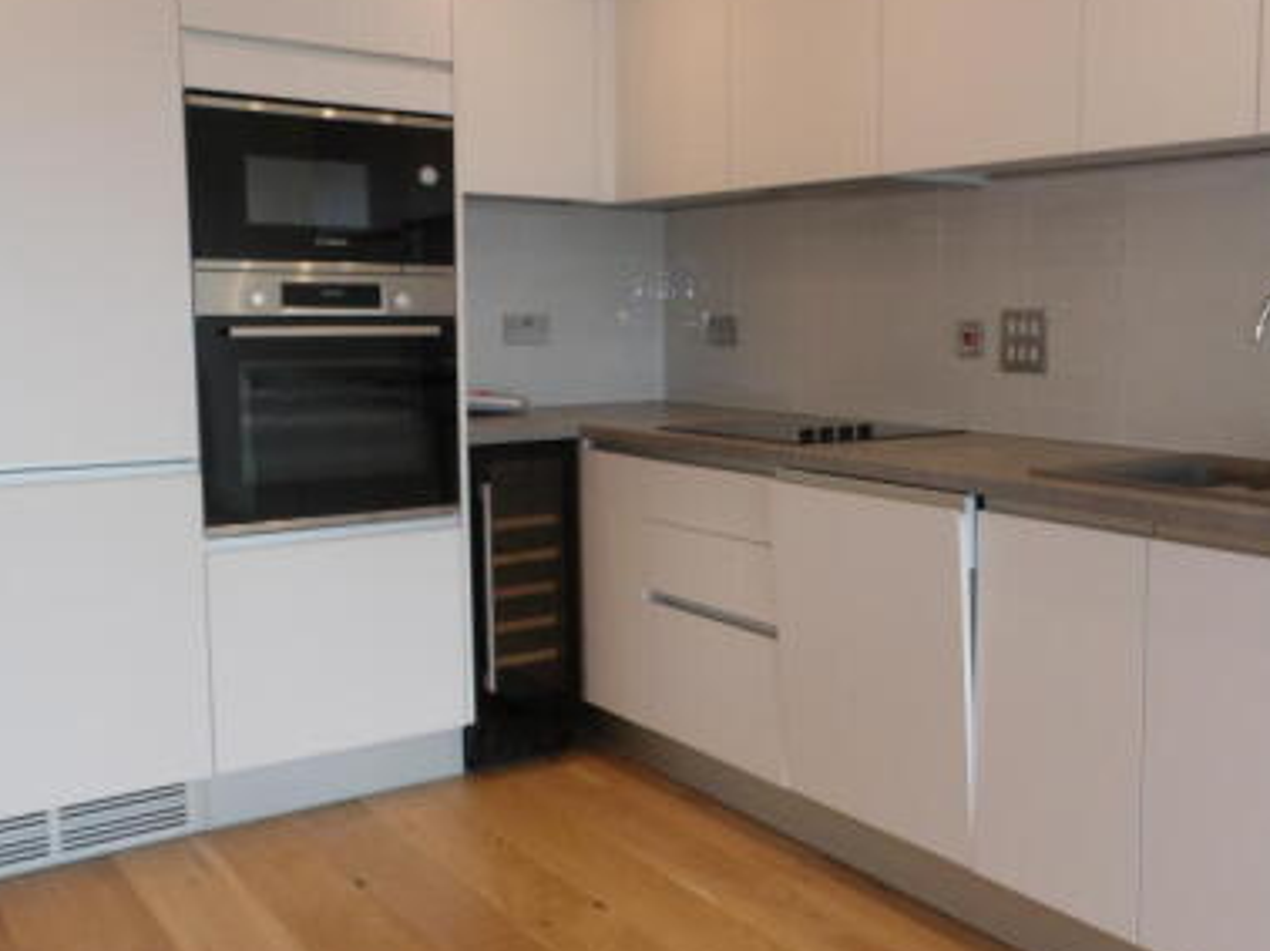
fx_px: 1357
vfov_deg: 38.6
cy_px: 442
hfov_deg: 48.9
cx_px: 895
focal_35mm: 37
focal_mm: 4.3
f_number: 4.1
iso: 136
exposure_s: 1/30
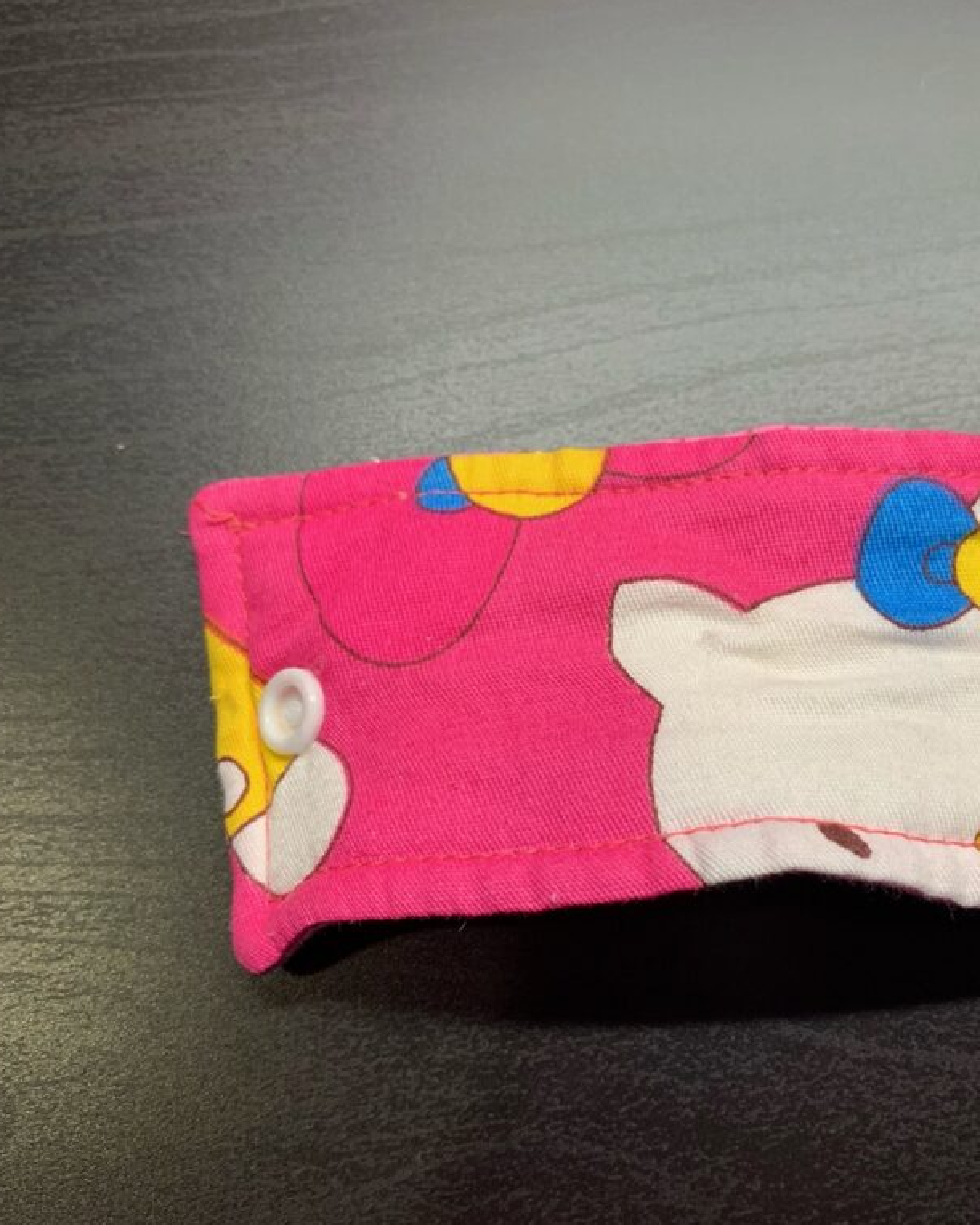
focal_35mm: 34
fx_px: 1233
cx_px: 621
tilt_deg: -75.0
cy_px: 611
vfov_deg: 52.8
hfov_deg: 43.0
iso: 100
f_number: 1.8
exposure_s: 1/85
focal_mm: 4.25
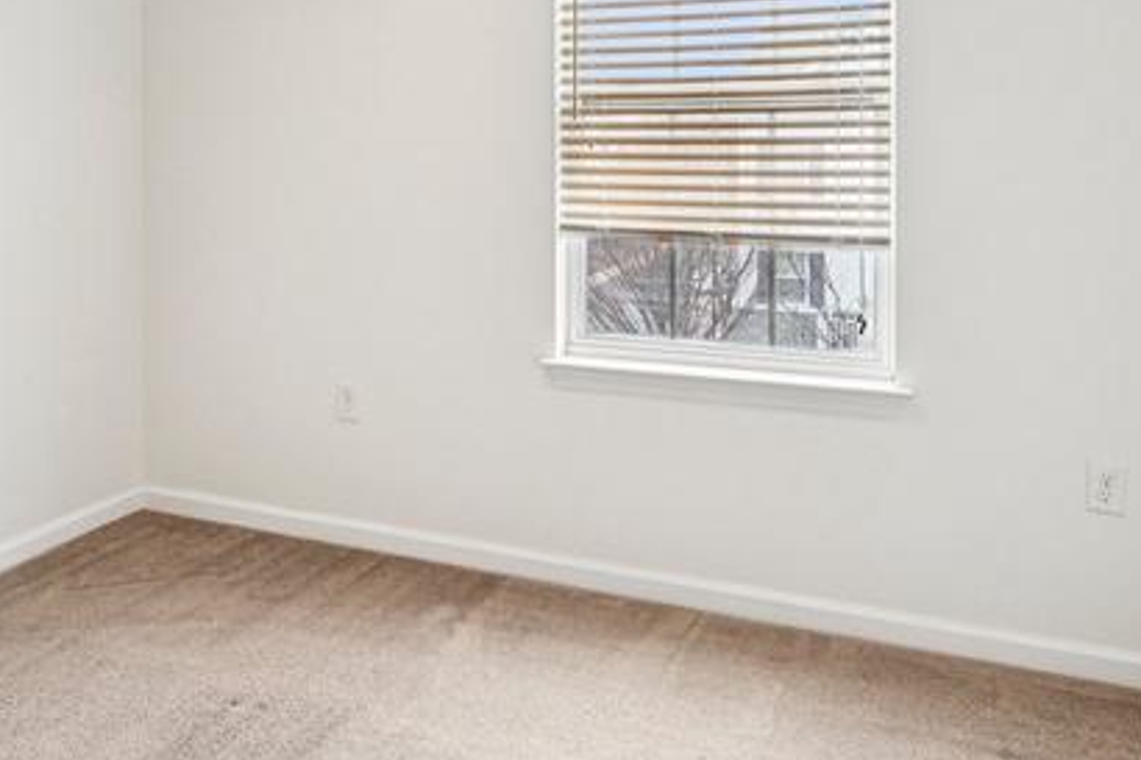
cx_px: 417
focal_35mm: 35
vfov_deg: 36.3
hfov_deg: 53.8
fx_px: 1109
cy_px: 132
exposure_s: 1/15
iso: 125
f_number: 8
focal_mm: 14
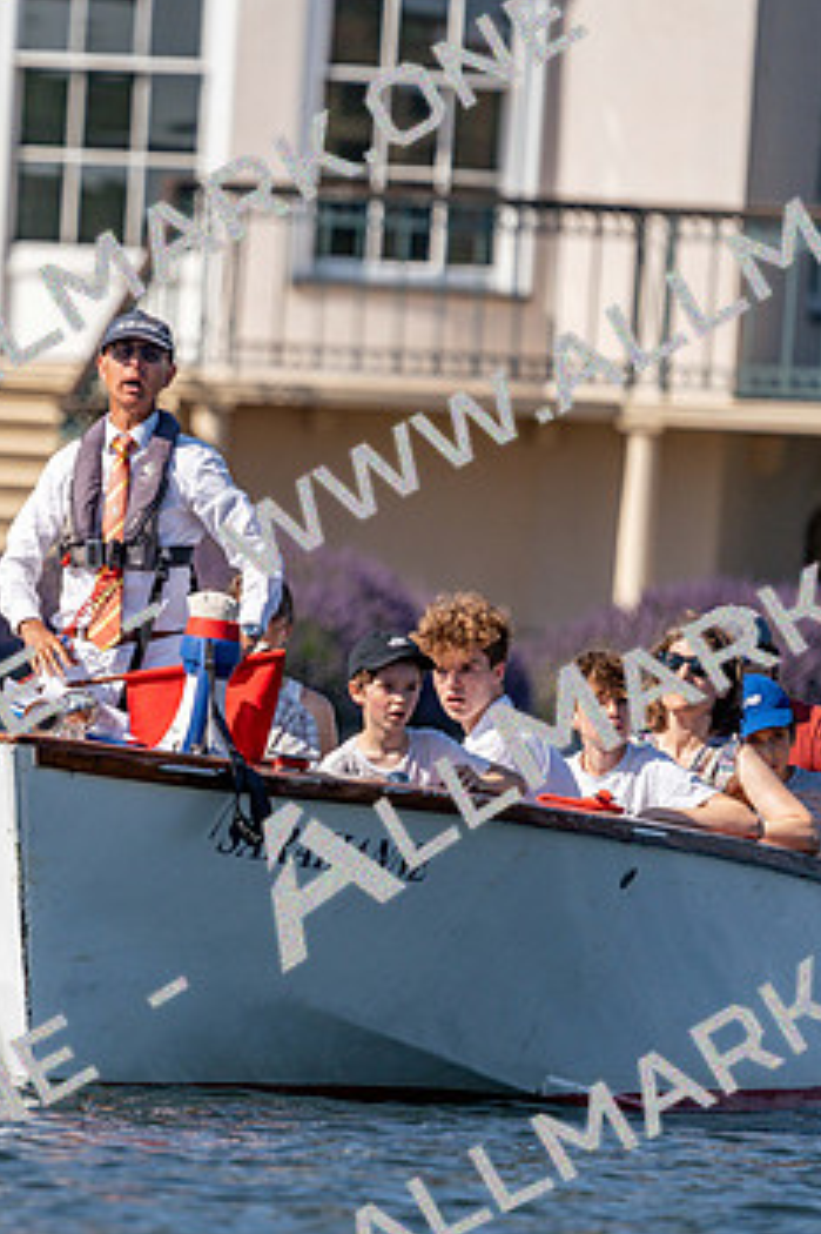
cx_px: -39
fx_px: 26262
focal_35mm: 767
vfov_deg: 2.7
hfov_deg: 1.8
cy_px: 636
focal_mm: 463
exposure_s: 1/1600
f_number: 6.3
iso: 250
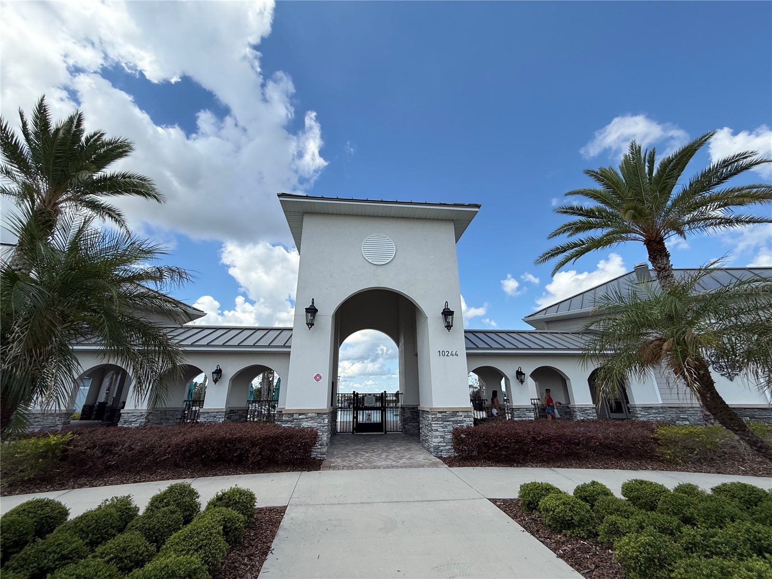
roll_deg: +1.2
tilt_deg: +19.6
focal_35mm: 14
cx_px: 386
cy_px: 290
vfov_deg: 85.7
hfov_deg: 102.1
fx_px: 312
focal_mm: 2.22
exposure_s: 1/2024
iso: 50
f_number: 2.2
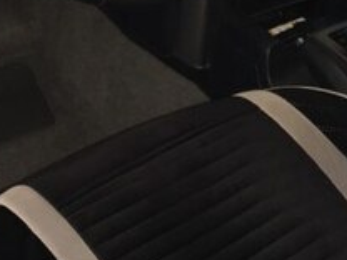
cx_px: 179
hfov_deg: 21.3
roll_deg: -10.0
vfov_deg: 15.4
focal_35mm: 92
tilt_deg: -29.2
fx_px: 922
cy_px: -66
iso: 80
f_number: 2.2
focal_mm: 4.15
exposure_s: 1/17
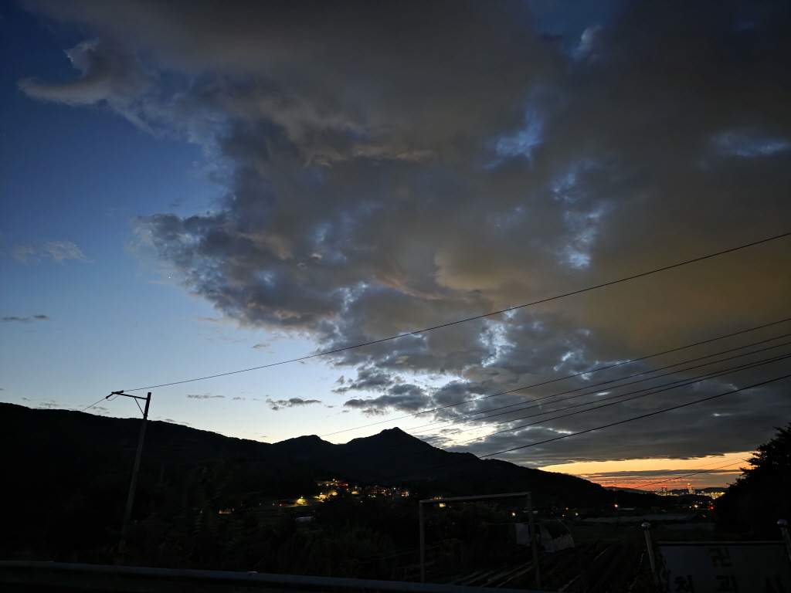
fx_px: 526
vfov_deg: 58.9
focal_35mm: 23
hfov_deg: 73.9
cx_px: 396
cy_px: 296
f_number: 1.7
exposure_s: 1/20
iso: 1600
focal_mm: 6.3
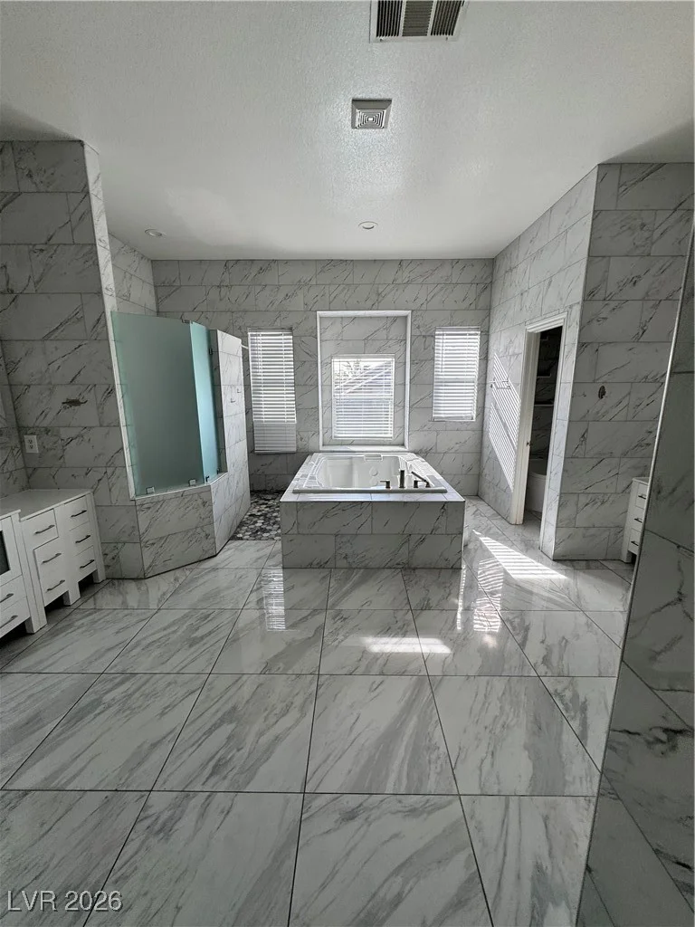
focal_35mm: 14
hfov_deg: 85.7
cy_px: 464
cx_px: 348
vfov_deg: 102.1
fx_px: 375
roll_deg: +1.7
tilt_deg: -13.4
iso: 40
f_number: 2.2
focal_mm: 2.22
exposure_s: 1/142
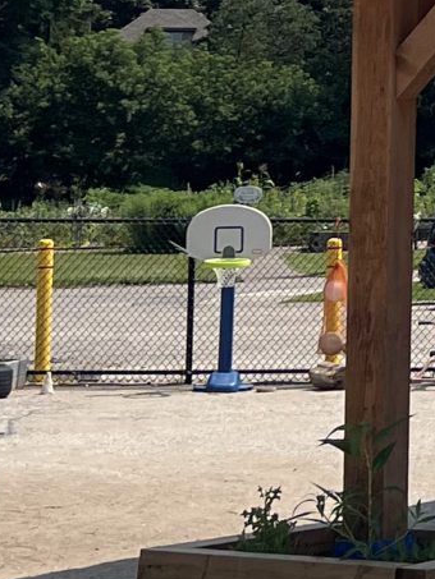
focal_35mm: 147
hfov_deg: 9.0
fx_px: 2462
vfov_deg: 13.1
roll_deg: +1.4
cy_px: -130
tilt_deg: +8.9
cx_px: 1072
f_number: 1.5
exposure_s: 1/6211
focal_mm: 5.7
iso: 50
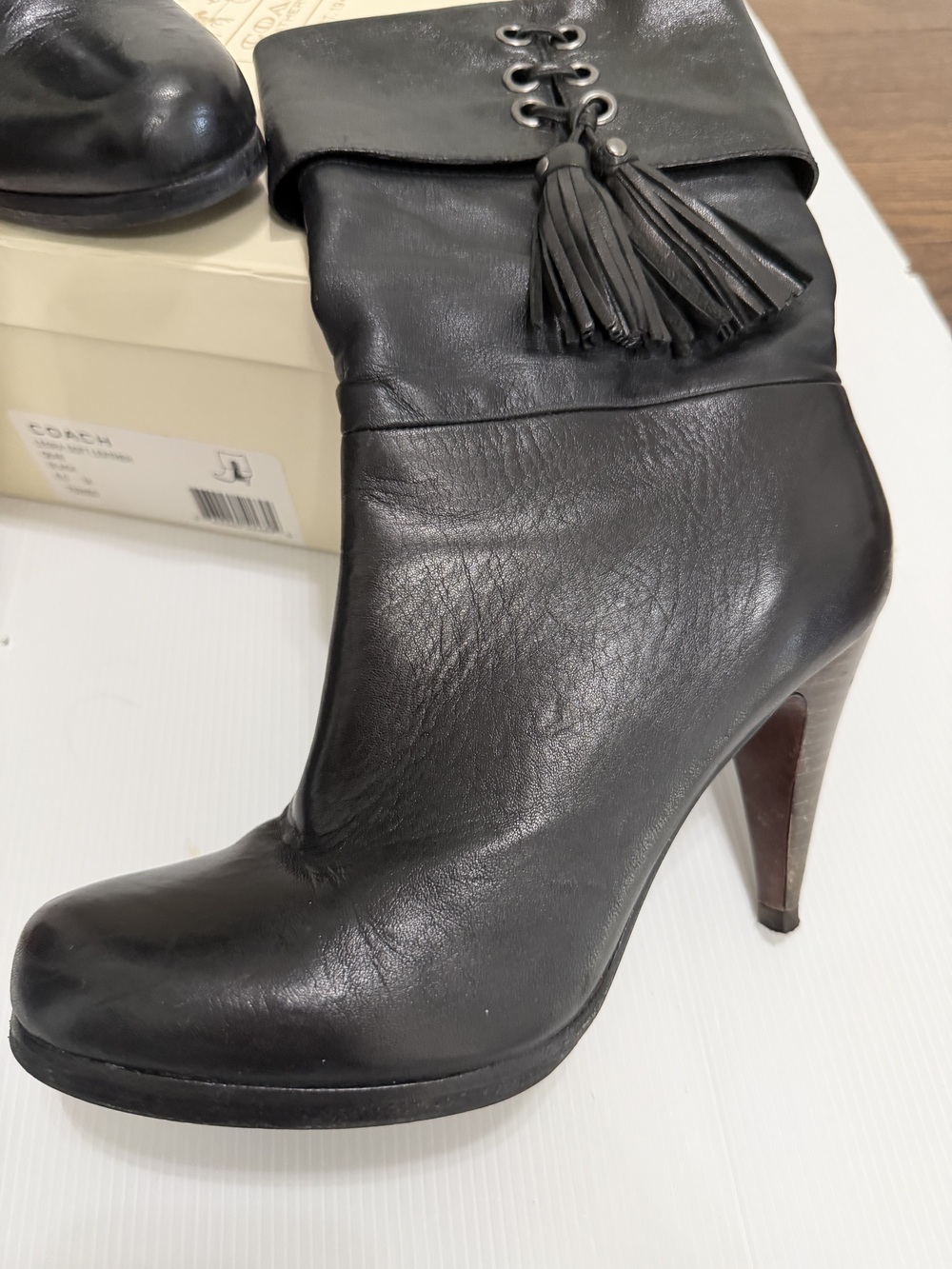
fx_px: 880
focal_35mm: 24
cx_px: 476
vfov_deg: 71.6
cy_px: 634
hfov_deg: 56.8
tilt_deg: -55.8
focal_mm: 6.76
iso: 500
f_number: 1.78
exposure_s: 1/60
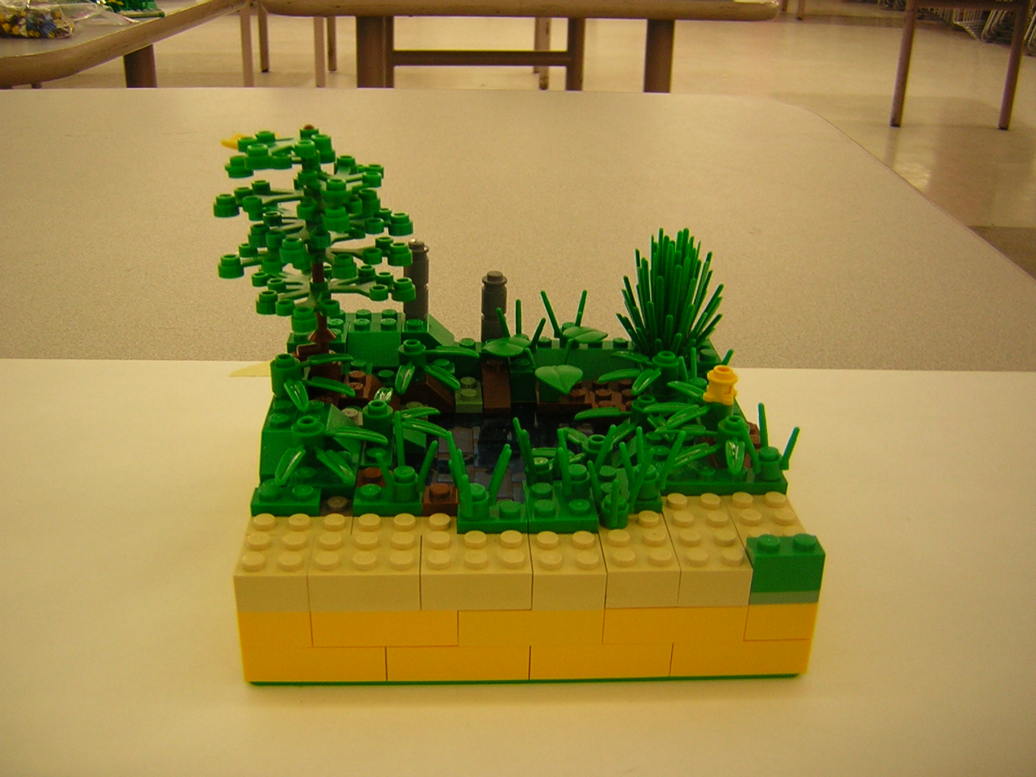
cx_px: 518
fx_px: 1077
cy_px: 388
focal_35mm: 36
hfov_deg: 51.4
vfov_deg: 39.7
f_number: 2.6
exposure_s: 1/7.1
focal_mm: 4.7
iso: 50
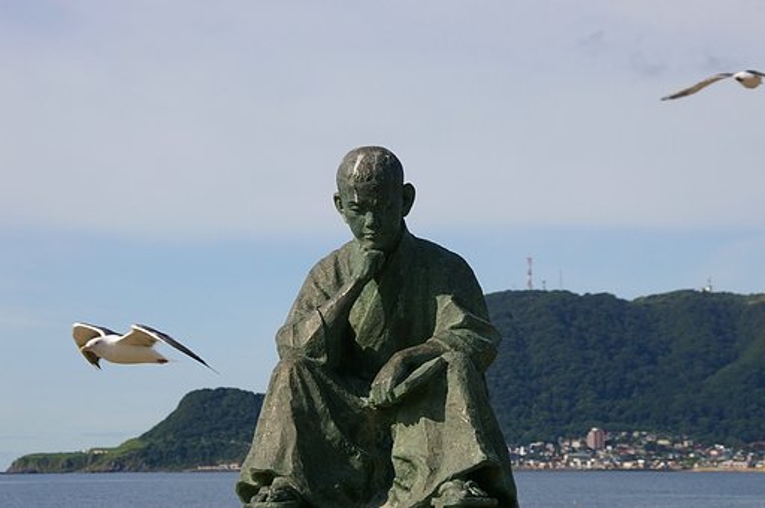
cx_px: 382
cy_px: 254
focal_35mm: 128
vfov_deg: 10.7
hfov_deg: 16.1
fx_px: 2706
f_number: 10
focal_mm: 85
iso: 200
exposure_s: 1/400
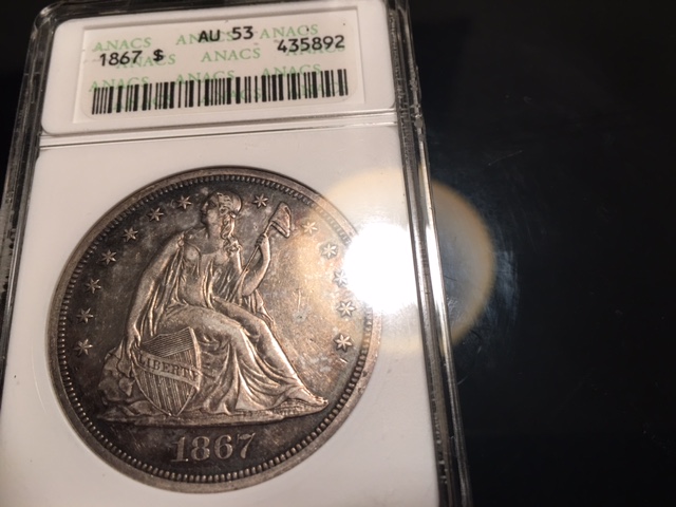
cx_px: 338
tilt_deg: -68.0
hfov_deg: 61.7
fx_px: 566
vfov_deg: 48.2
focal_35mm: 29
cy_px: 254
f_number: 2.2
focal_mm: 4.15
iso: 32
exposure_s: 1/30
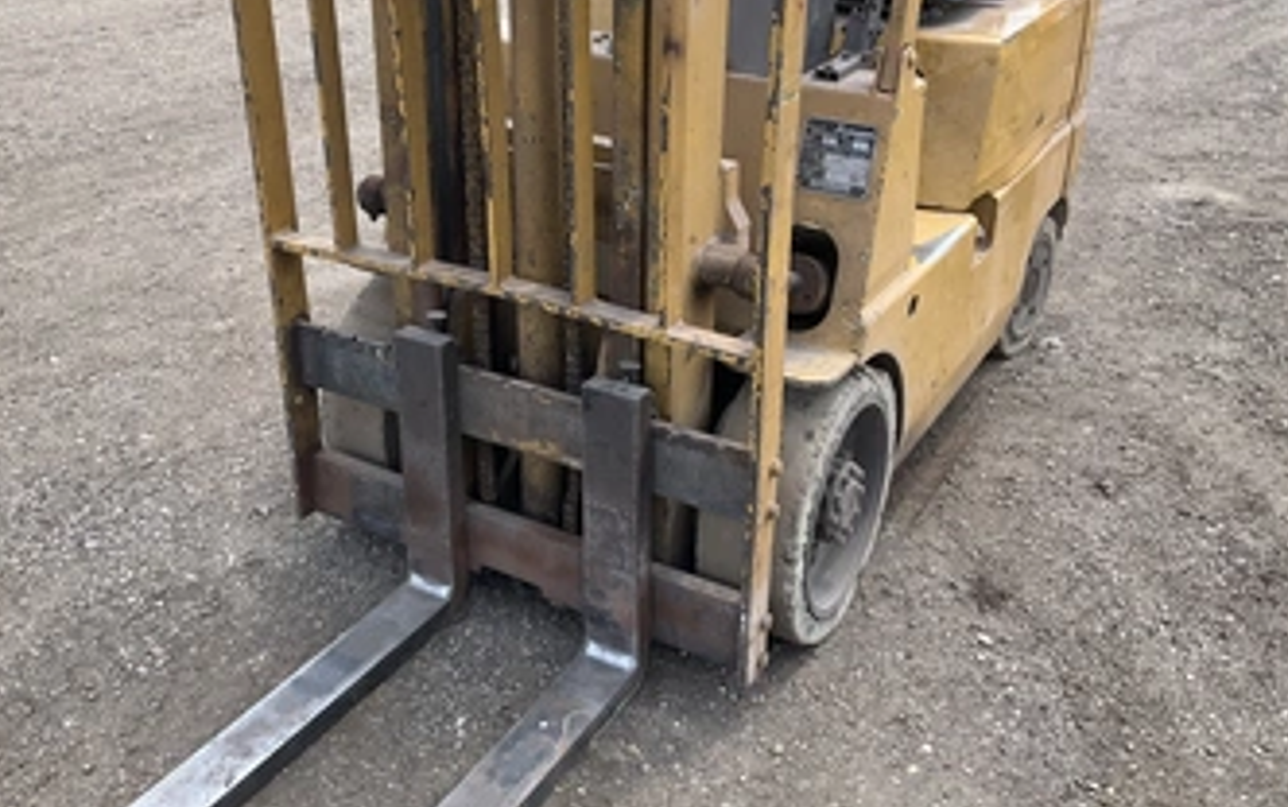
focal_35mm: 37
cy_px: 318
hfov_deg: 52.7
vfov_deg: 34.4
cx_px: 597
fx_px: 1300
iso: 25
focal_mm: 3
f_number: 1.8
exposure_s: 1/412
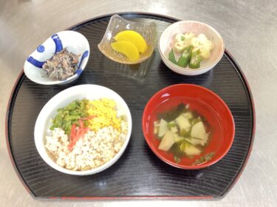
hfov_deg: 58.4
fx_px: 248
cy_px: 104
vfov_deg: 45.4
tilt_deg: -62.8
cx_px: 138
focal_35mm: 31
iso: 400
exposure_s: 1/25
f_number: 2.4
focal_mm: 3.3
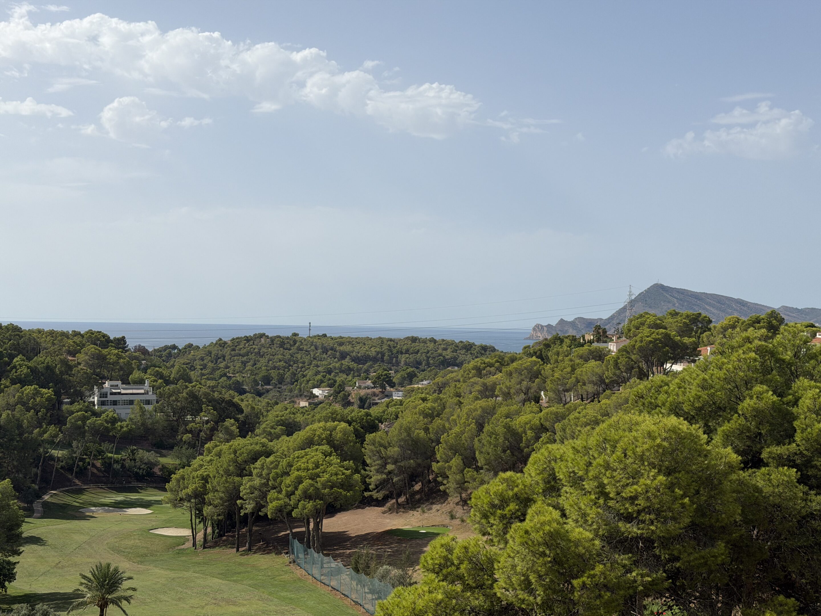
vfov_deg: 30.3
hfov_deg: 39.7
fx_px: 1138
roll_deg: -0.9
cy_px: 308
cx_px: 410
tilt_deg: +0.6
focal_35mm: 48
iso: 64
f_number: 1.78
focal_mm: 6.76
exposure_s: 1/8772
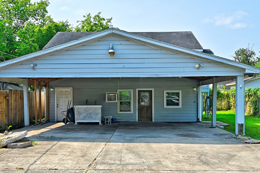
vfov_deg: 34.9
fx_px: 274
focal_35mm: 38
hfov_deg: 50.7
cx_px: 126
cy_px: 100
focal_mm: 30
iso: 400
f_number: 8
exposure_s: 1/640
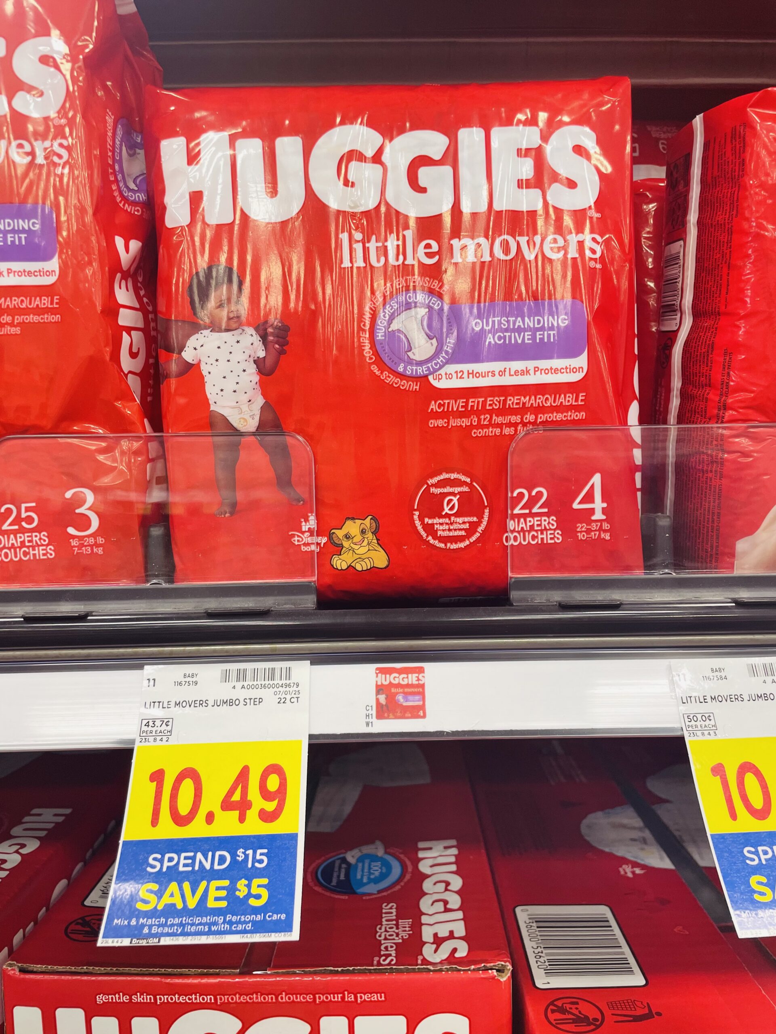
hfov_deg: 53.1
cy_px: 517
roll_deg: +1.4
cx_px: 388
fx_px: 777
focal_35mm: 26
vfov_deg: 67.3
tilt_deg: -2.9
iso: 64
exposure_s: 1/61
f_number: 1.6
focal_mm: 4.2
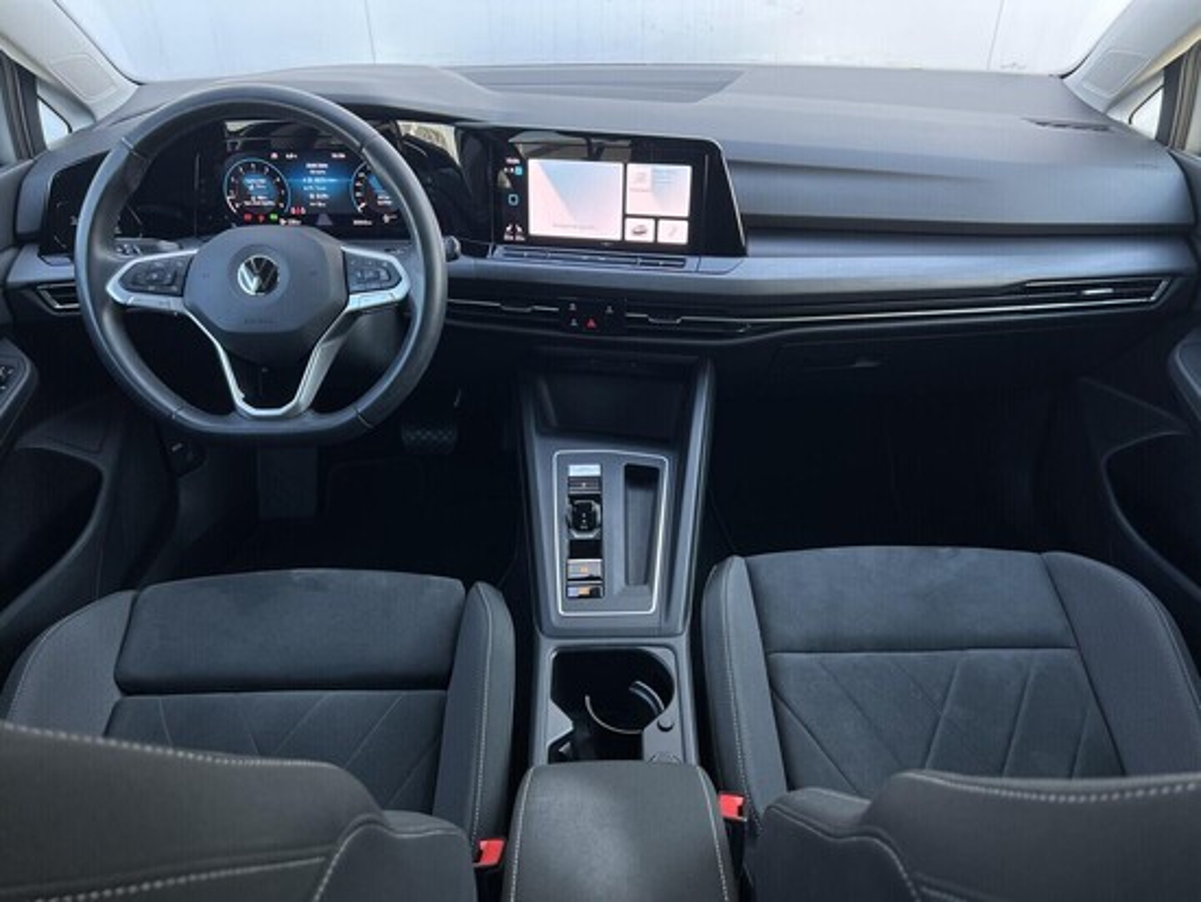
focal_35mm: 26
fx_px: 902
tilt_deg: -32.9
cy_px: 451
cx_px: 600
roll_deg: -0.1
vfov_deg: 53.1
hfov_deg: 67.3
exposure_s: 1/139
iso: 40
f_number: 1.5
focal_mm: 5.7
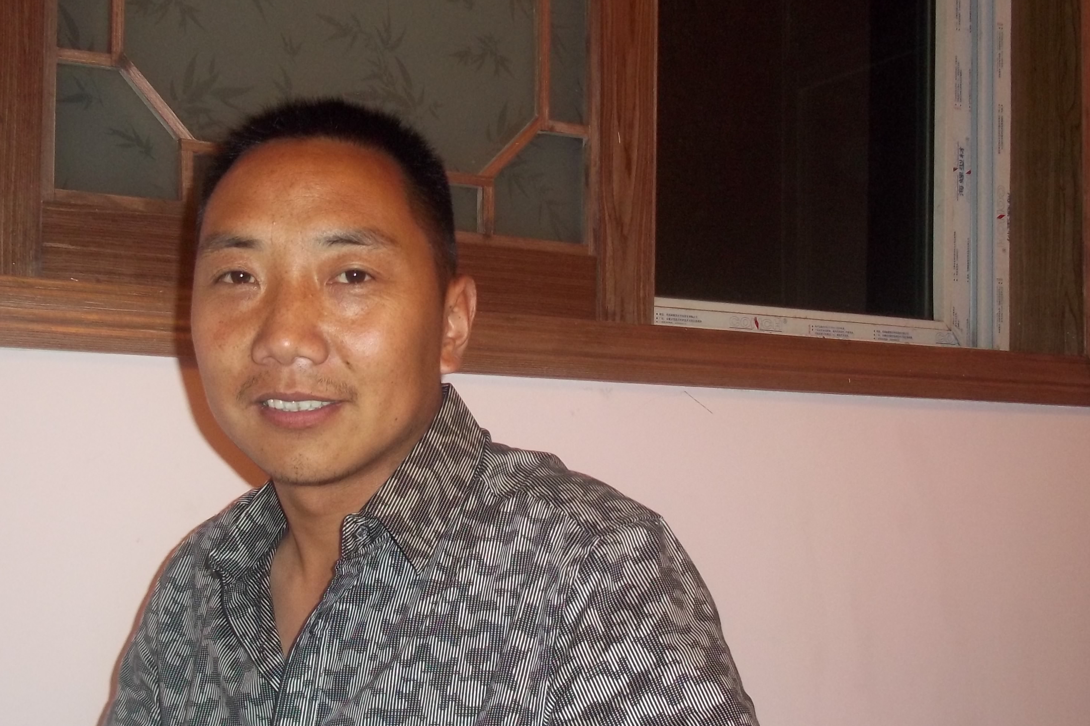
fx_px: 1544
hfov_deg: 38.8
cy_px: 462
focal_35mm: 51
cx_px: 478
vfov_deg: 26.4
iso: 160
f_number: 3.1
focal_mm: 6.5
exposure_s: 1/30
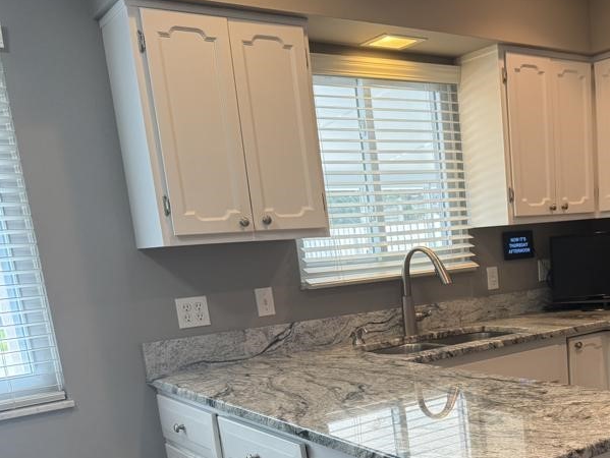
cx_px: 504
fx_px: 723
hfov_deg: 43.2
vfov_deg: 33.8
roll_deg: +2.3
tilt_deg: -13.0
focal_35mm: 41
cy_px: 384
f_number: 1.78
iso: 200
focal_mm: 6.76
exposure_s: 1/120
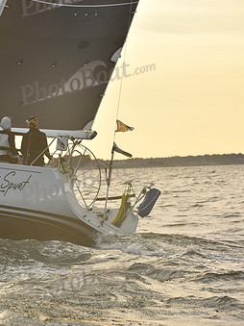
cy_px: 144
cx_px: -29
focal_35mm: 191
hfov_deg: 7.7
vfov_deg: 10.4
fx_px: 1796
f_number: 6.3
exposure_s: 1/640
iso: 250
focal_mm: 116
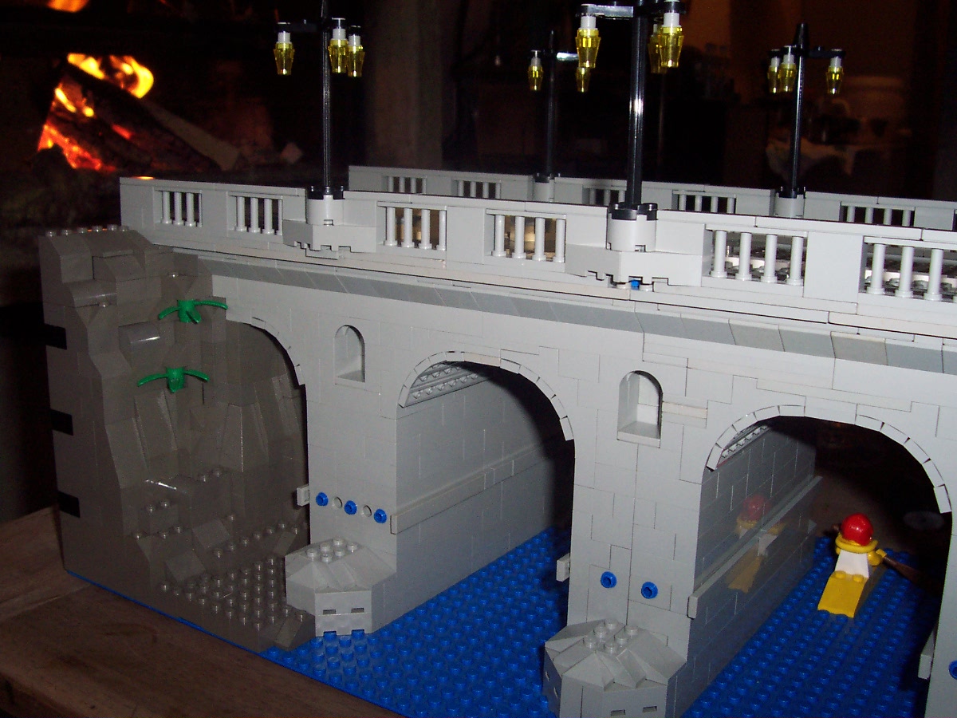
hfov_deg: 50.1
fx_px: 1023
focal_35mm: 37
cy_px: 359
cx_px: 478
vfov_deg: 38.7
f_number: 2.8
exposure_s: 1/60
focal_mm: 5.6
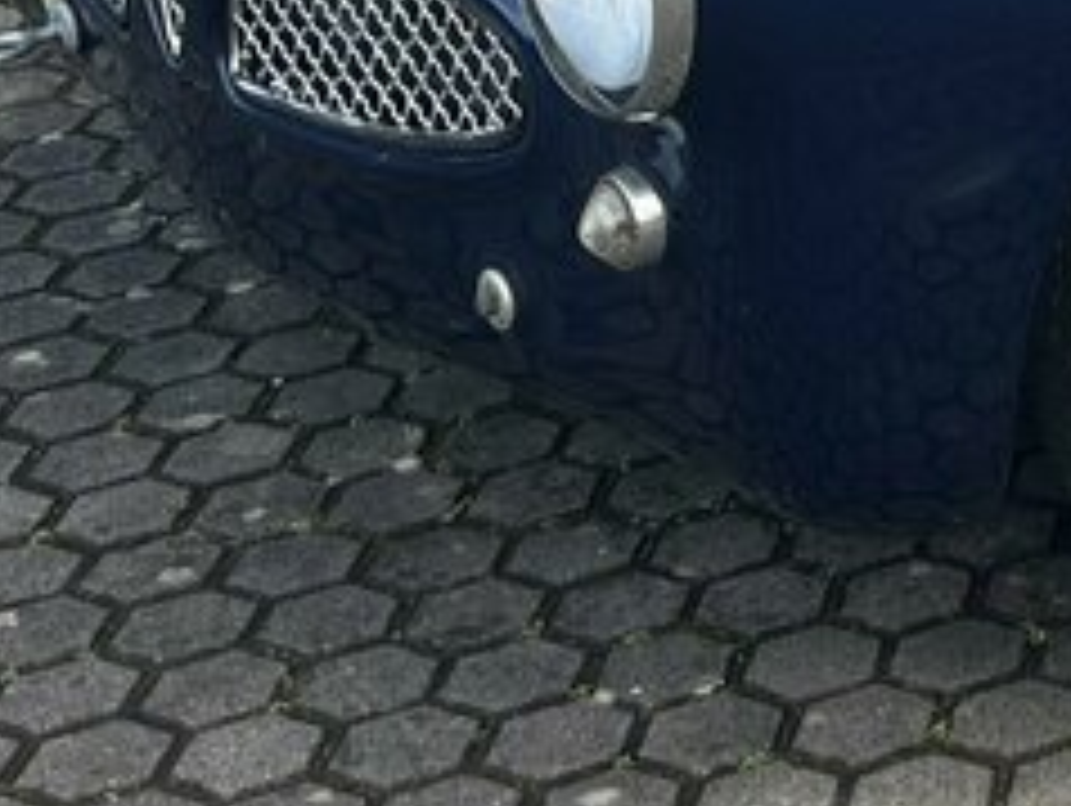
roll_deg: +1.3
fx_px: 4057
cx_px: 1782
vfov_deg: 10.1
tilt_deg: -6.0
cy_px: -1018
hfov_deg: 13.8
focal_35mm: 131
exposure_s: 1/309
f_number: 1.6
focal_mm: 5.1
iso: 50
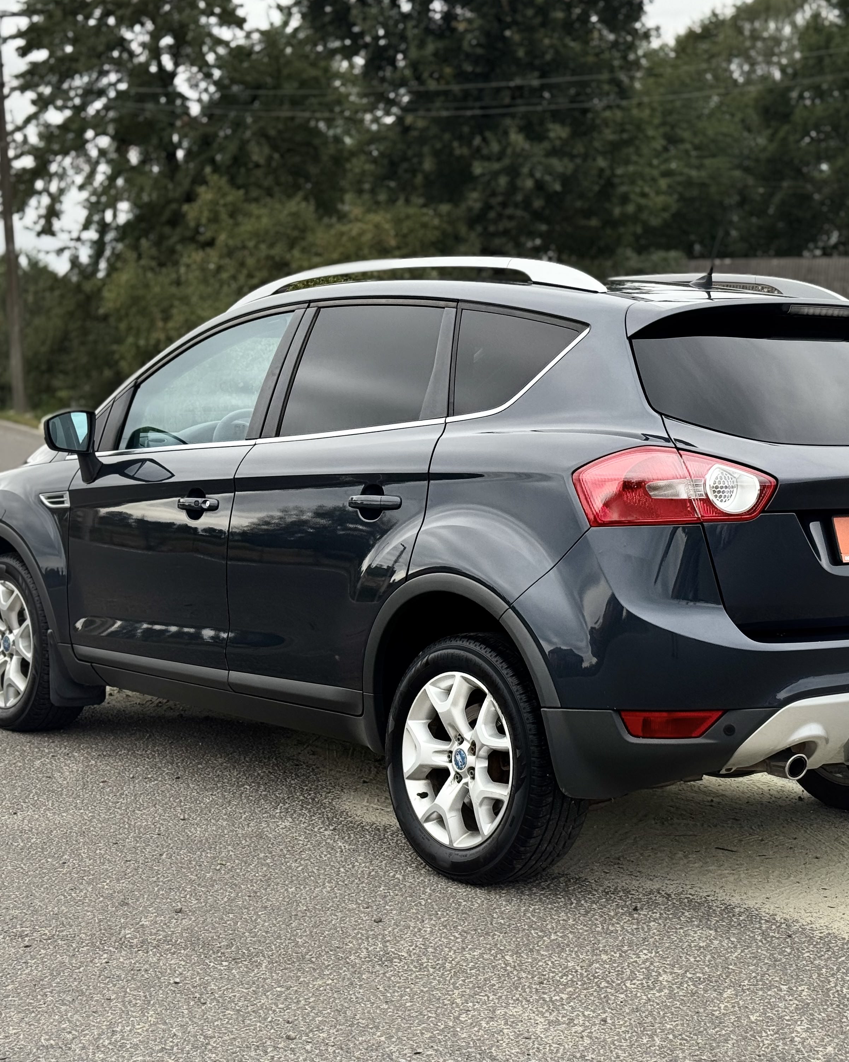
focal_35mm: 63
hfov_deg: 24.2
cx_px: 498
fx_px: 1979
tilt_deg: -4.7
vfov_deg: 30.0
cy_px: 532
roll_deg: +0.0
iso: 64
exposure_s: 1/651
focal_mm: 6.76
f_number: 1.78
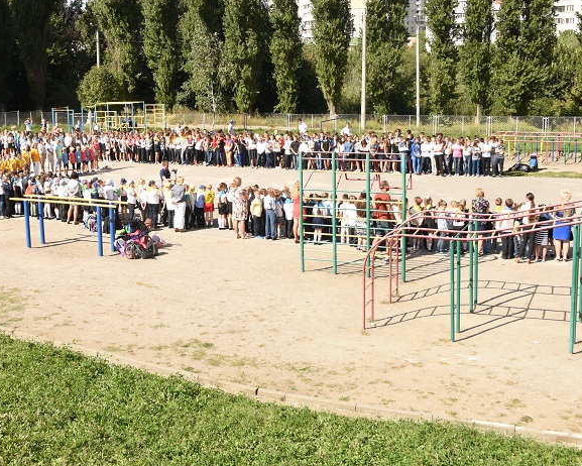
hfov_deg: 39.0
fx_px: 810
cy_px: 172
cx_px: 188
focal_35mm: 47
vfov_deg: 31.9
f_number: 9
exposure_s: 1/320
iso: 320
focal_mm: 32
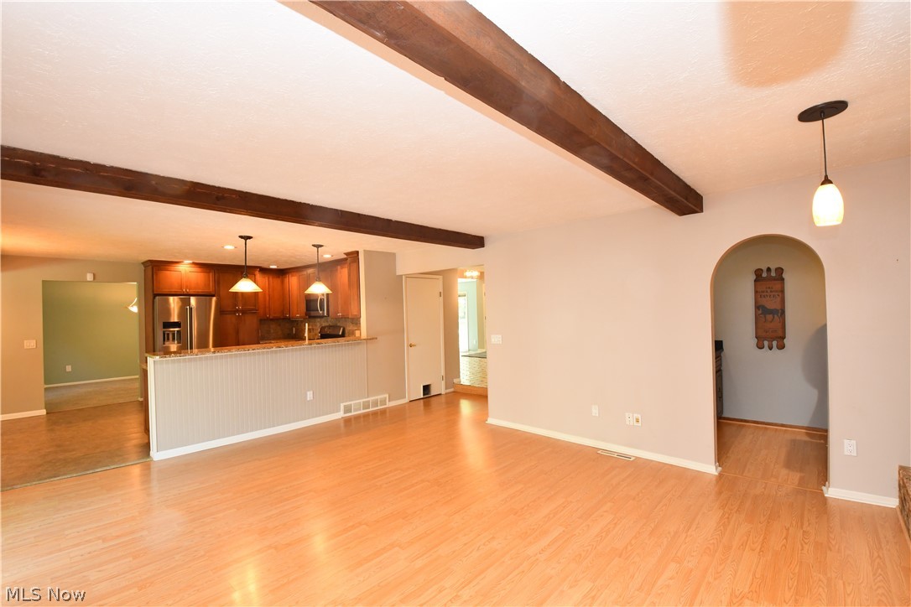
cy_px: 304
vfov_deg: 77.3
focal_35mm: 15
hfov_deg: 100.4
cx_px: 456
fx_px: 380
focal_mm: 10
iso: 1400
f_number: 8
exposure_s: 1/30
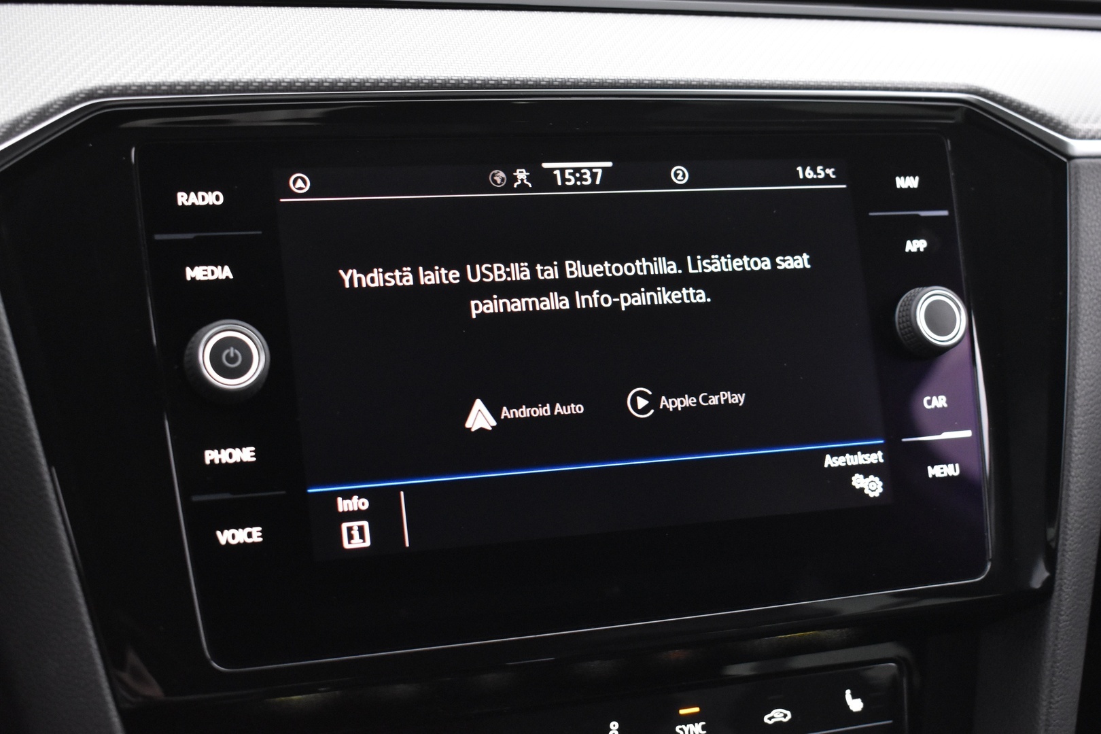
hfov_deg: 37.9
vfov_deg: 25.8
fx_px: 1605
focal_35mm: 52
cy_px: 367
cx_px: 550
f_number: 4.5
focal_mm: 35
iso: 3200
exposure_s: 1/13
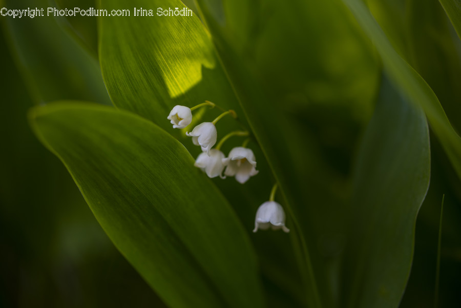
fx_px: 1153
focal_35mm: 90
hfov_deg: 22.6
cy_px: 154
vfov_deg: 15.2
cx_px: 230
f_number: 3.8
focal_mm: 90
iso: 100
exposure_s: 1/160
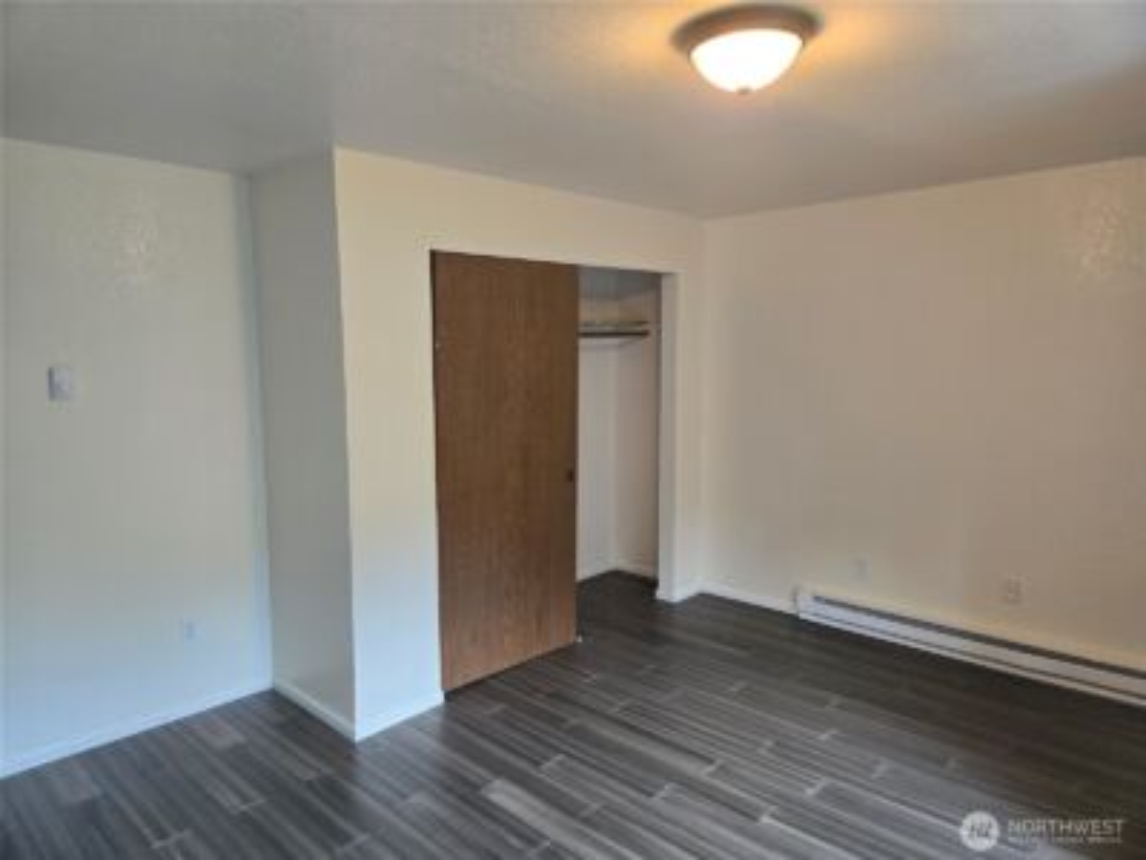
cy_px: 430
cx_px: 573
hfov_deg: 73.9
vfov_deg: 58.9
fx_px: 761
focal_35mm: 23
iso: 250
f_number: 1.8
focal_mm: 5.4
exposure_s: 1/120
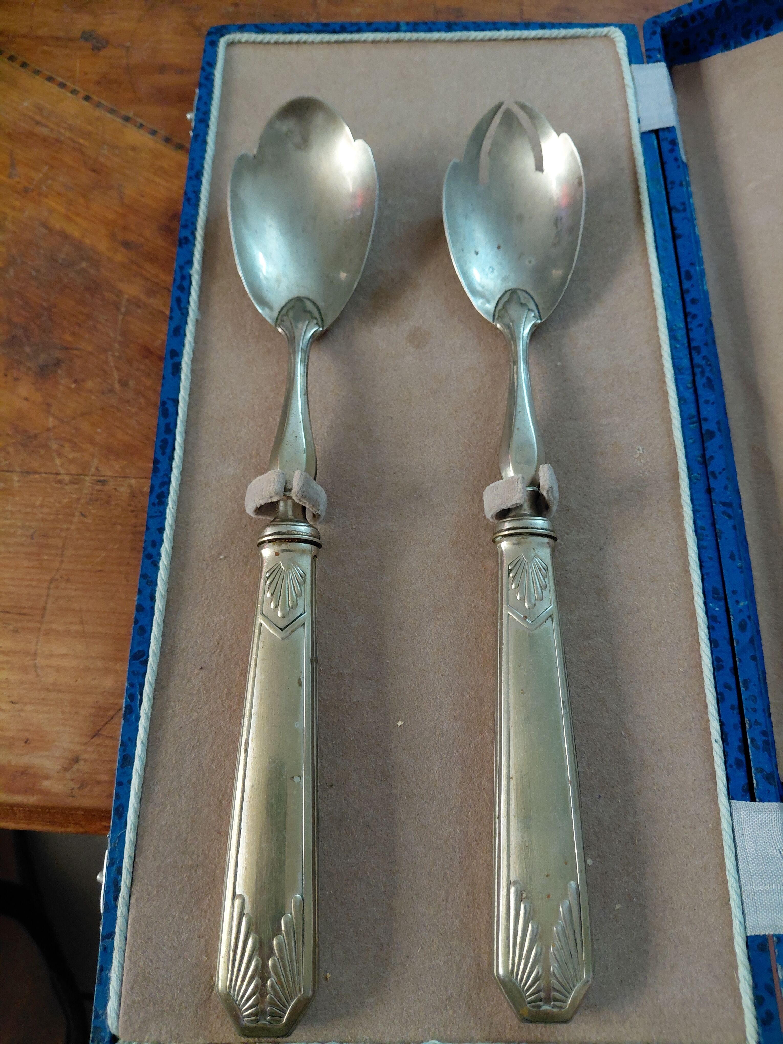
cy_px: 522
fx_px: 754
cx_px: 392
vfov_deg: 69.4
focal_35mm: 25
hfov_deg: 54.9
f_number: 1.8
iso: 400
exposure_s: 1/24
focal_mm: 4.69
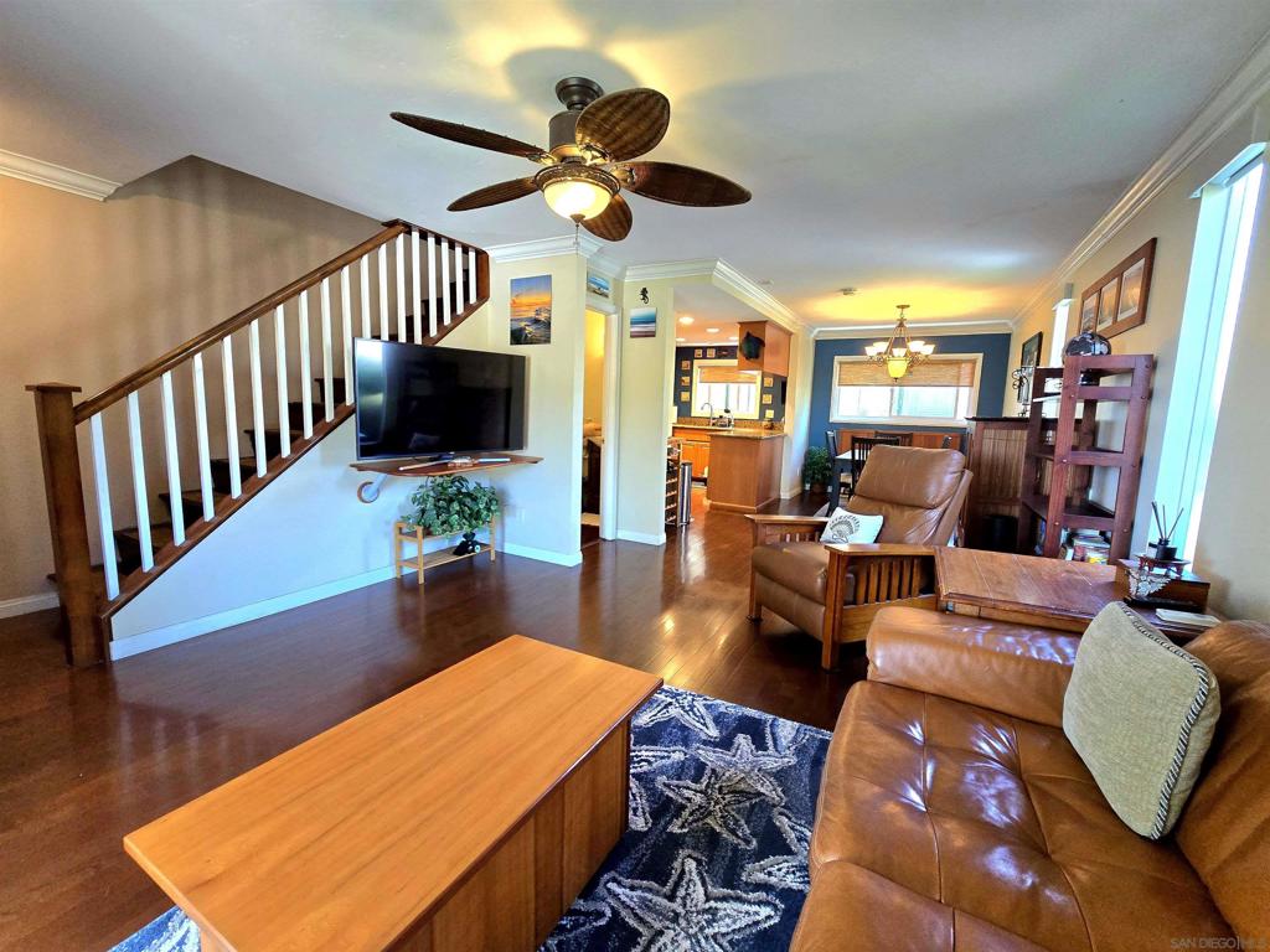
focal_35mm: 13
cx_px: 635
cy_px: 476
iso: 320
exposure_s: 1/60.2
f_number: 2.2
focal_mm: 2.2
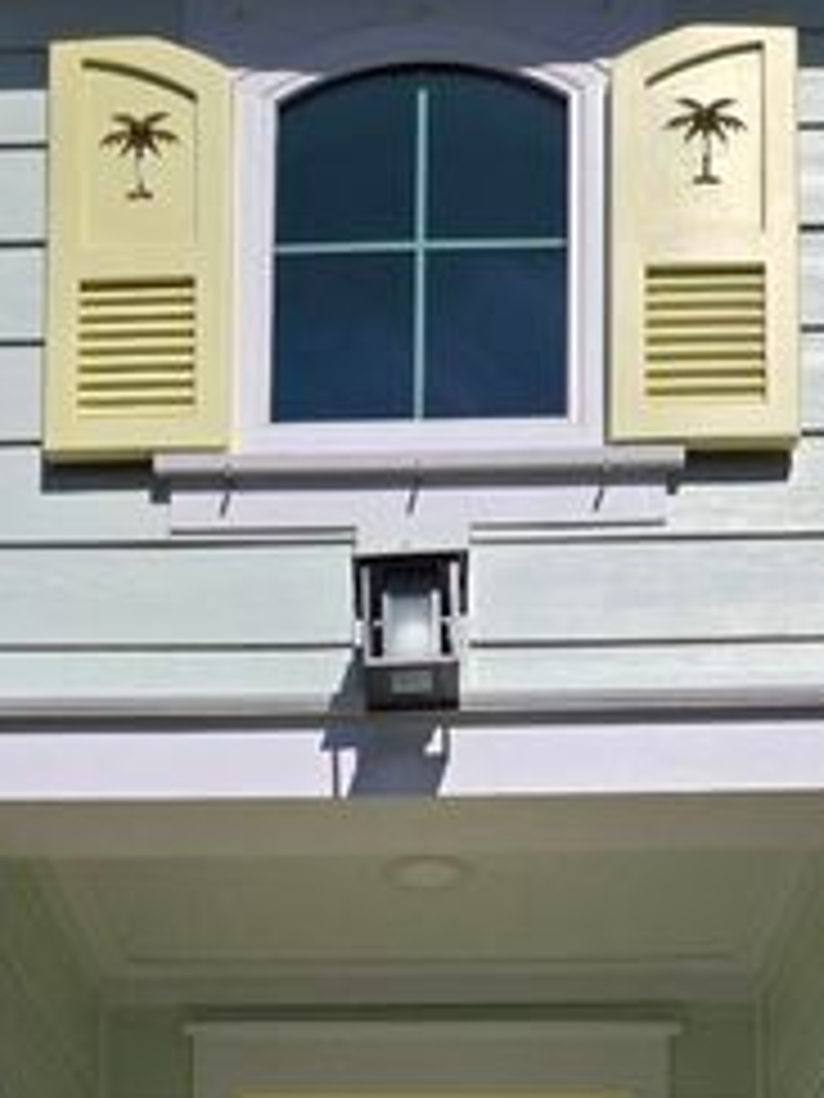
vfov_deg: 26.2
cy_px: 1420
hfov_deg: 23.3
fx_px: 2000
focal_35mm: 63
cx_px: 360
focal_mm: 5.4
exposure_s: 1/10000
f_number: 1.8
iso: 25
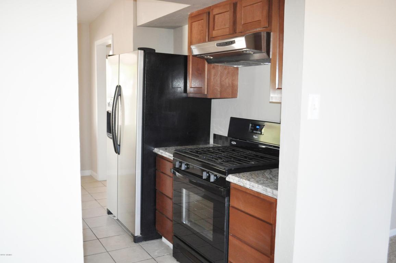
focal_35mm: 33
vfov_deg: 39.9
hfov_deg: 57.3
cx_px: 198
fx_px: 363
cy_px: 132
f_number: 4
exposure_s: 1/100
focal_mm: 22
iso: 800
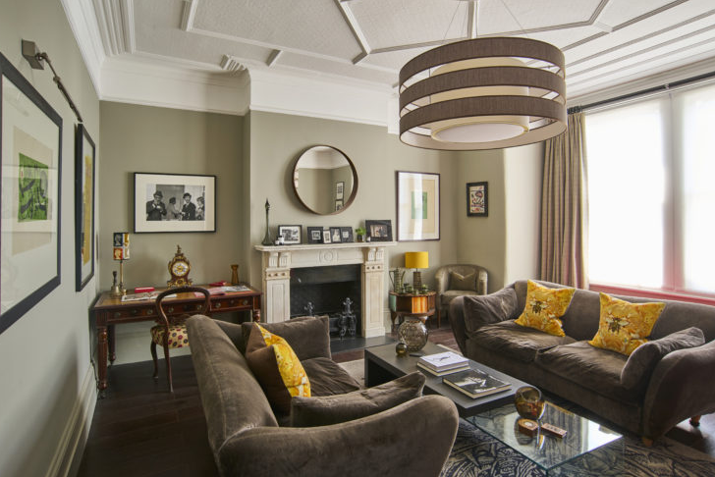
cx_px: 355
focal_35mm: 19
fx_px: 377
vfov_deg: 64.6
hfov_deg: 86.9
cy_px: 227
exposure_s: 1/4
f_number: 10
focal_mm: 18
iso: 125
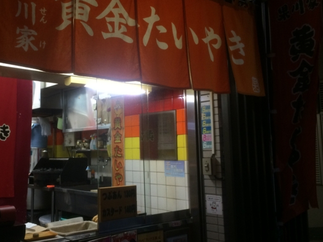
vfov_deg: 36.8
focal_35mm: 39
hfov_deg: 47.2
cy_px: 113
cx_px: 112
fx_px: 364
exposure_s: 1/30
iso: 100
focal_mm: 4.15
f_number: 2.2
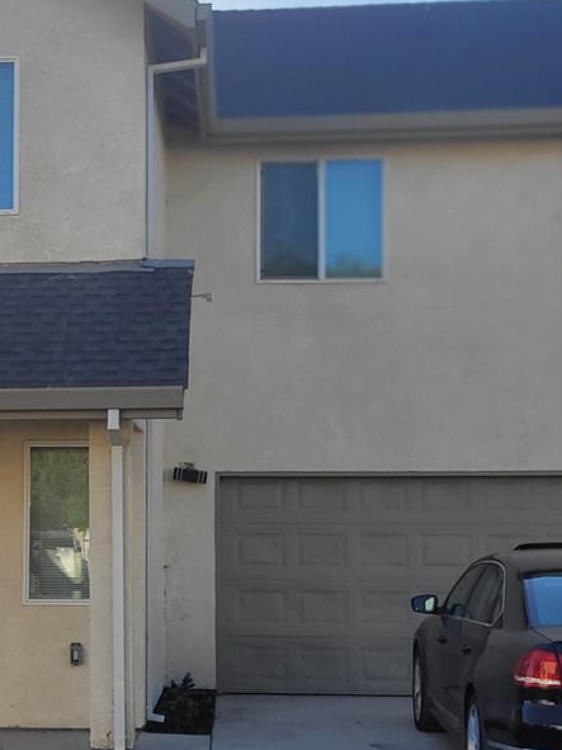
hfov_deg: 21.7
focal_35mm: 66
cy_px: 453
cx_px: 55
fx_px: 1429
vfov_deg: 29.3
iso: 40
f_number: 1.8
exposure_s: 1/1186
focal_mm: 5.4
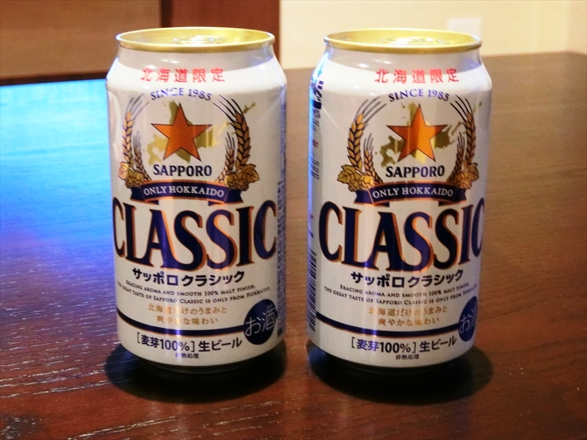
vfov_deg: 24.4
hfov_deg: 32.2
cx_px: 294
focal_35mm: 60
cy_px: 220
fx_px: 1017
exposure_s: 1/8
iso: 1600
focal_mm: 12.8
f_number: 4.8
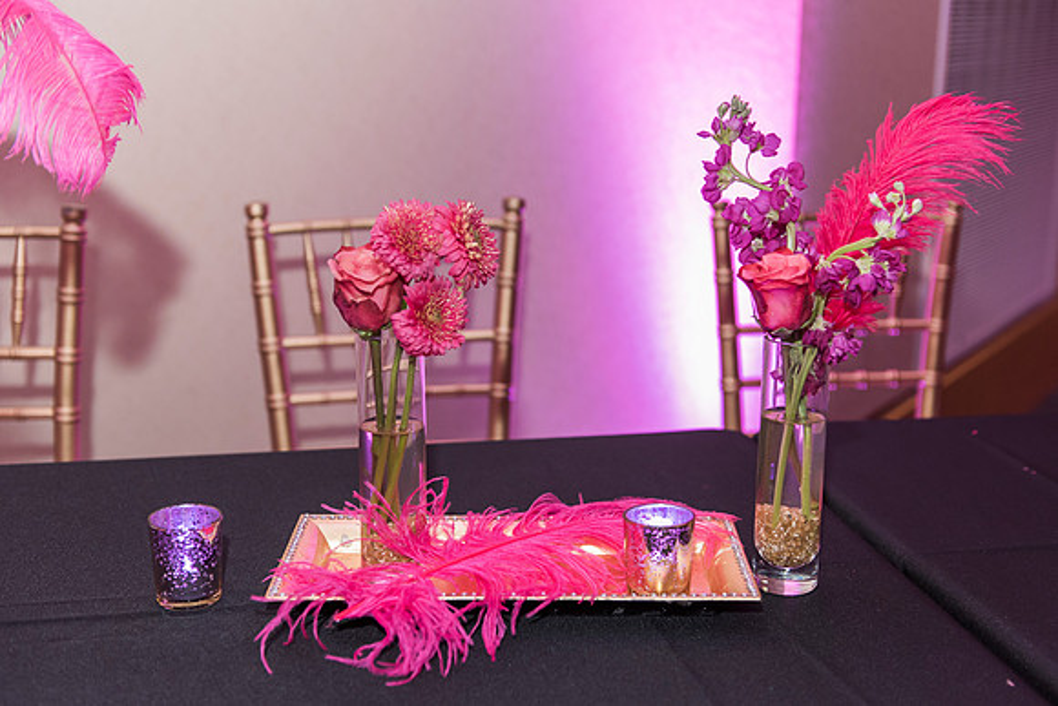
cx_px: 545
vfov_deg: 27.0
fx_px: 1469
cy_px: 360
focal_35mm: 50
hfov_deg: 39.6
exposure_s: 1/60
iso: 1600
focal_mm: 48
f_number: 3.2
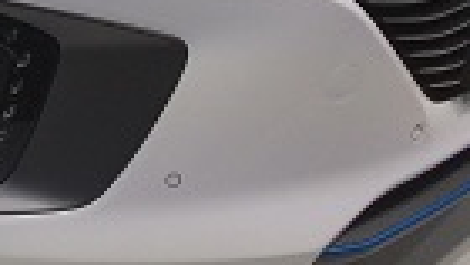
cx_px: -232
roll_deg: +2.4
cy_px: -195
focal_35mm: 151
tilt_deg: -16.8
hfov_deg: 13.4
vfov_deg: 7.8
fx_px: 1883
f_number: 2.2
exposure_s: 1/214
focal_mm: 4.15
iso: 32
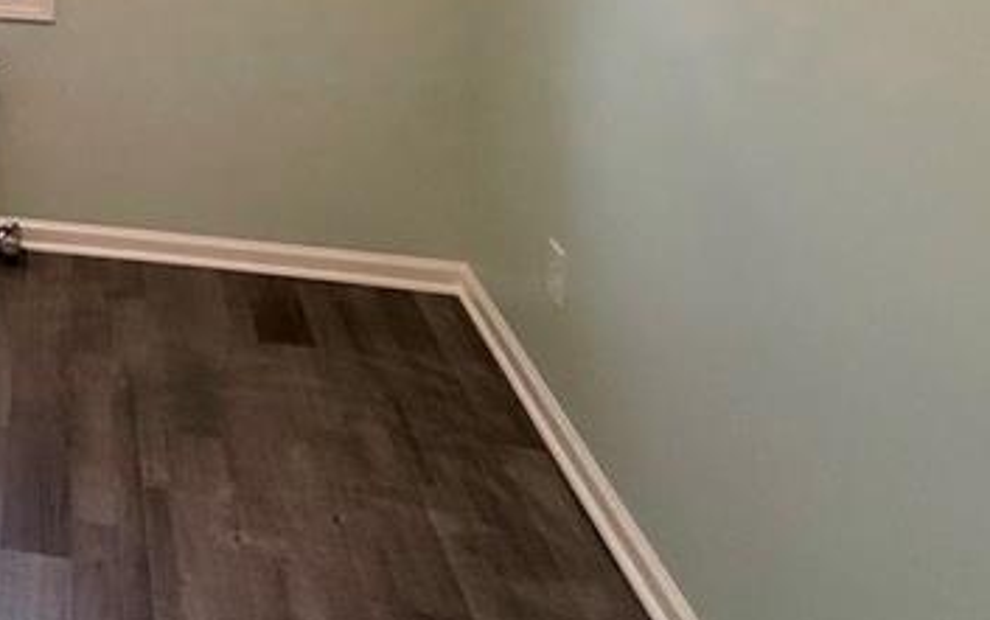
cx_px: -213
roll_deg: +0.3
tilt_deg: -4.4
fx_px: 1161
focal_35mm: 43
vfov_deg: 24.6
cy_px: -258
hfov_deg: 35.6
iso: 160
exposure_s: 1/120
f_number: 2.2
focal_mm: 2.22
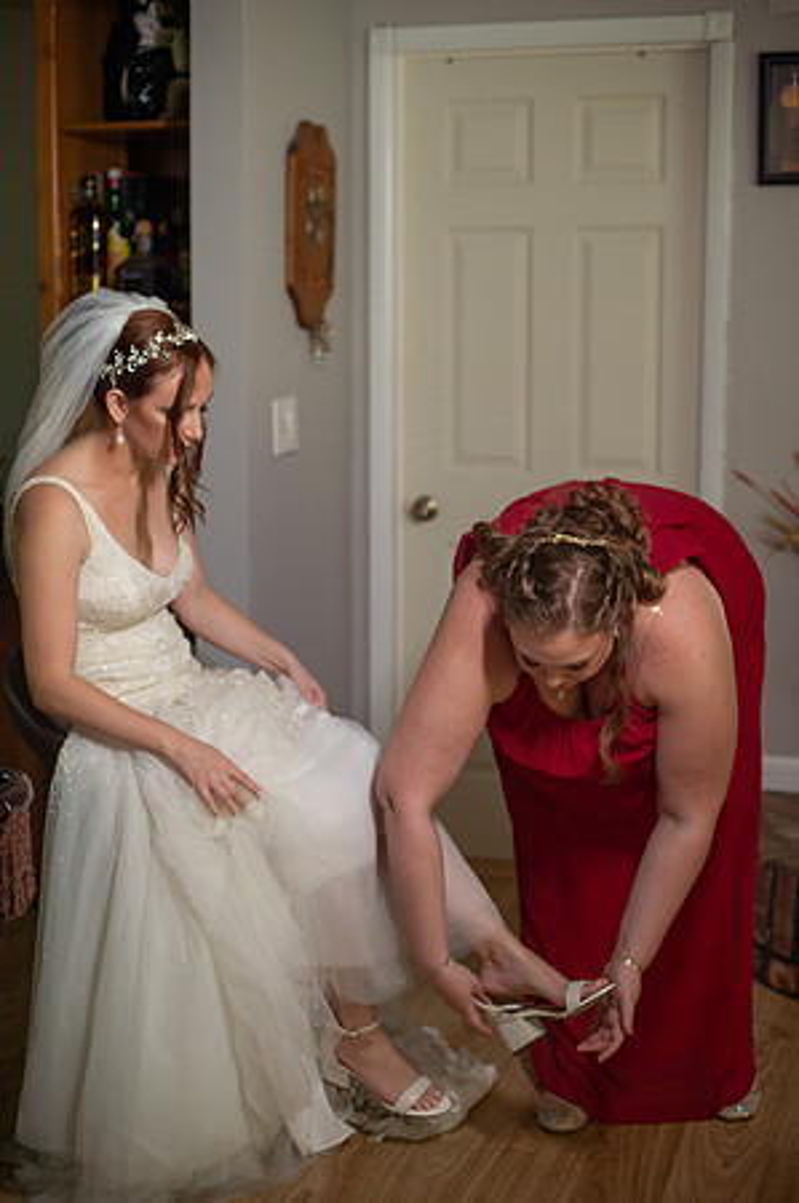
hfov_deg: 26.9
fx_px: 1668
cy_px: 602
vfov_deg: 39.6
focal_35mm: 50
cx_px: 400
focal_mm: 50
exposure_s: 1/400
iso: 1000
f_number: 2.5
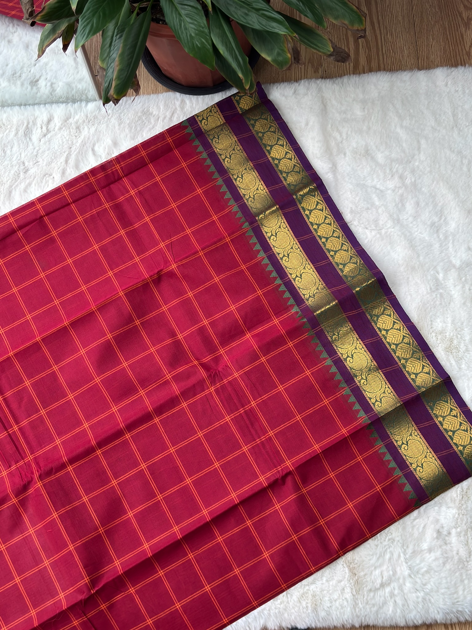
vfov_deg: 39.7
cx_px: 236
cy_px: 315
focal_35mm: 48
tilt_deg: -73.4
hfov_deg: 30.3
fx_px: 873
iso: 40
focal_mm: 5.96
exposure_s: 1/100
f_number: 1.6
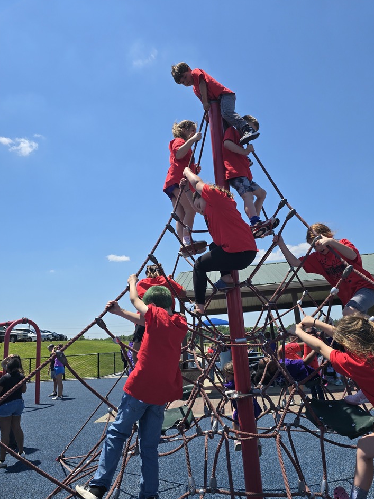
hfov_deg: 54.9
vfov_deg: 69.3
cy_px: 263
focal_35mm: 25
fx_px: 360
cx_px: 187
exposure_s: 1/970
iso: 12
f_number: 1.7
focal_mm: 6.3
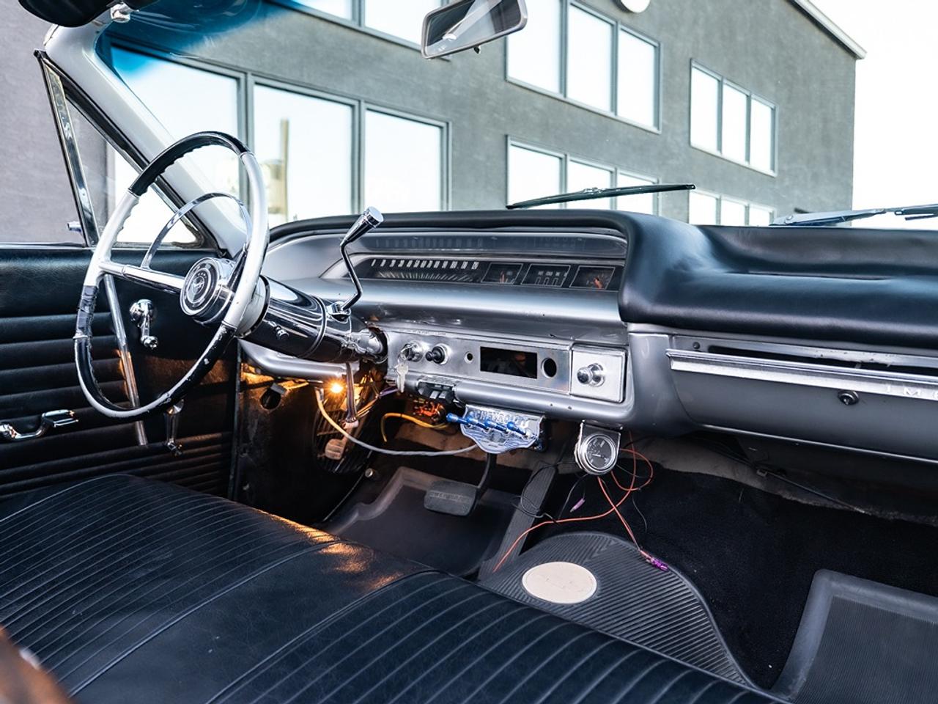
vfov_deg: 45.1
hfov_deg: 57.9
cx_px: 509
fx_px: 847
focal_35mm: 31
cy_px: 357
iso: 500
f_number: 4
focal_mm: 24
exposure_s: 1/125
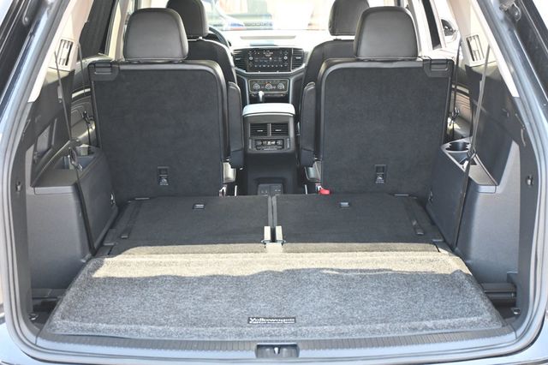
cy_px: 182
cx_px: 274
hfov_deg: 40.6
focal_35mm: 49
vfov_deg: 27.6
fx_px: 742
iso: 1800
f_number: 5
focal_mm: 32.5
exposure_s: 1/125
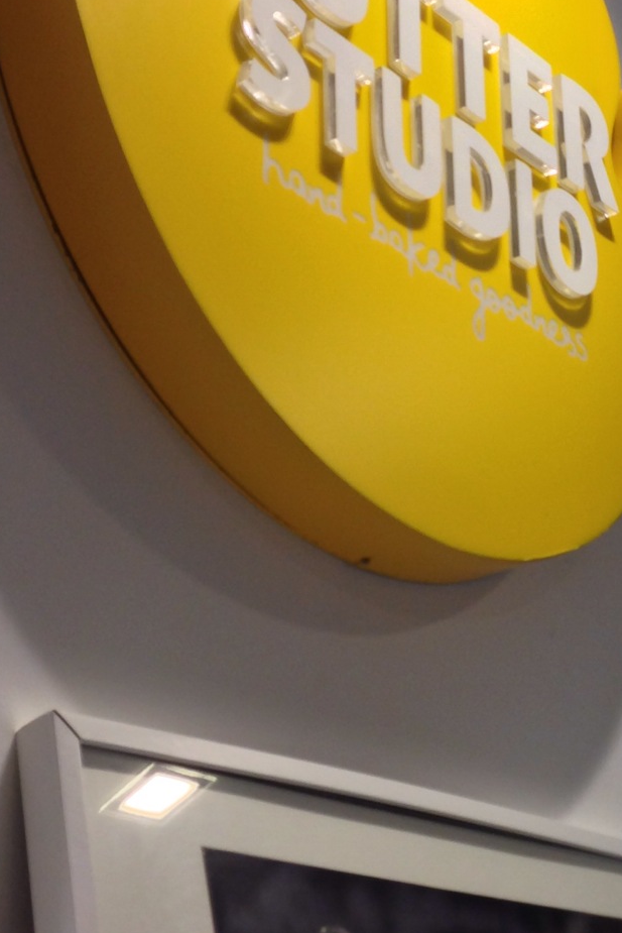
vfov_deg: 26.6
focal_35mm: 76
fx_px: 1969
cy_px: 431
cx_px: 583
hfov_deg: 17.6
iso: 64
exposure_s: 1/20
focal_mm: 4.12
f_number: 2.4
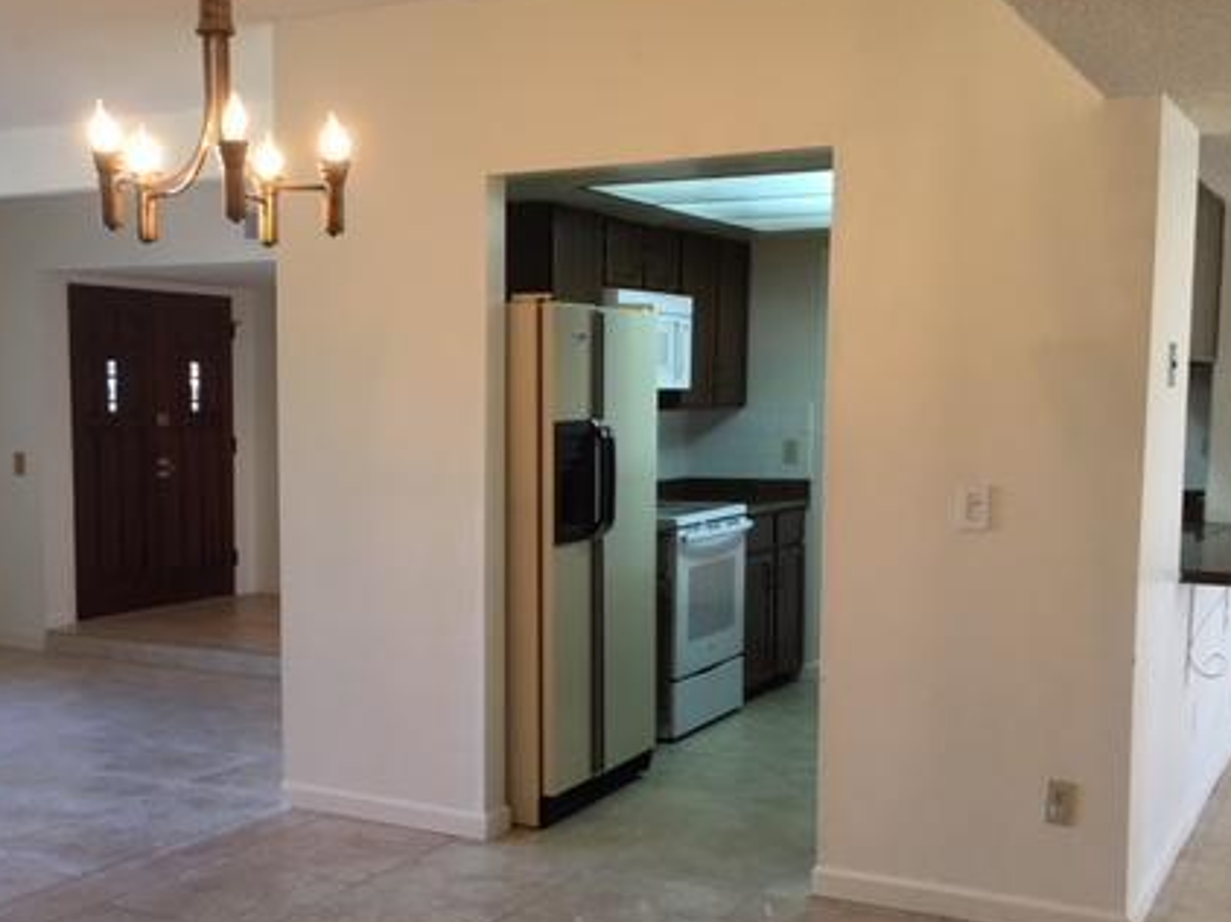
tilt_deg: -4.0
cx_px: 478
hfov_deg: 42.7
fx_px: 1564
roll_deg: -0.6
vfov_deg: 32.7
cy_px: 566
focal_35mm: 44
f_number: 2.2
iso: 25
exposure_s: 1/15
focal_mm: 4.15
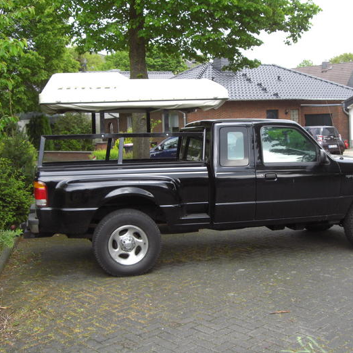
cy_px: 176
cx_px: 213
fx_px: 519
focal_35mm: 45
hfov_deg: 37.4
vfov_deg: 37.6
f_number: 2.7
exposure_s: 1/200
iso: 64
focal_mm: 6.2
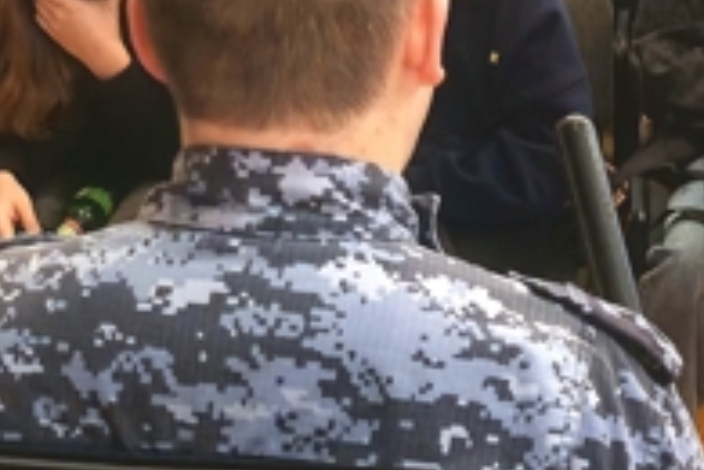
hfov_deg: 16.3
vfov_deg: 11.2
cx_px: 821
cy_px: 25
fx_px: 2366
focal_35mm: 121
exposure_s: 1/33.3
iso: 400
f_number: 1.4
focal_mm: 6.98
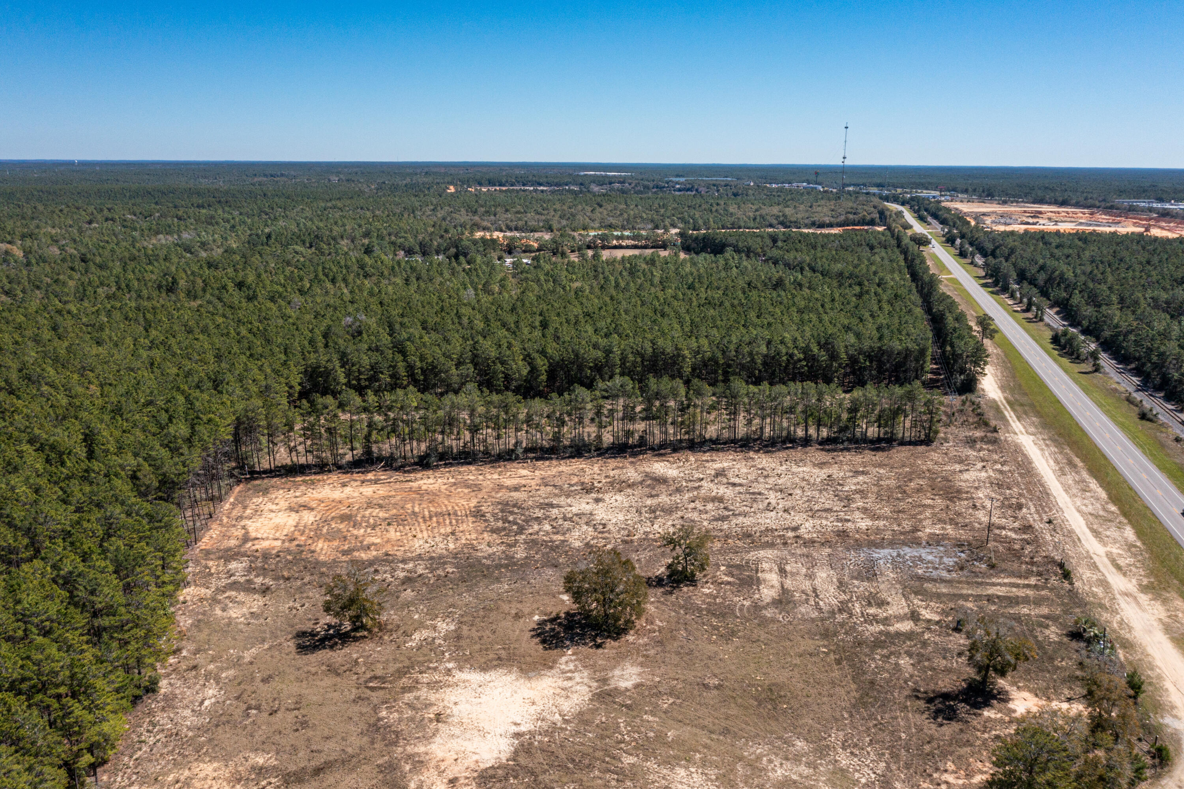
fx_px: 921
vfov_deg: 46.4
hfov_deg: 65.5
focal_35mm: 28
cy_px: 394
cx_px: 592
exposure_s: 1/400
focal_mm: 10.26
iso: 100
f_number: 9
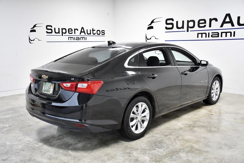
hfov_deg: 53.1
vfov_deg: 36.9
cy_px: 82
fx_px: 244
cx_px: 122
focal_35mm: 36
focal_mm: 24
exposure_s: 1/320
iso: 2500
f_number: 4.5
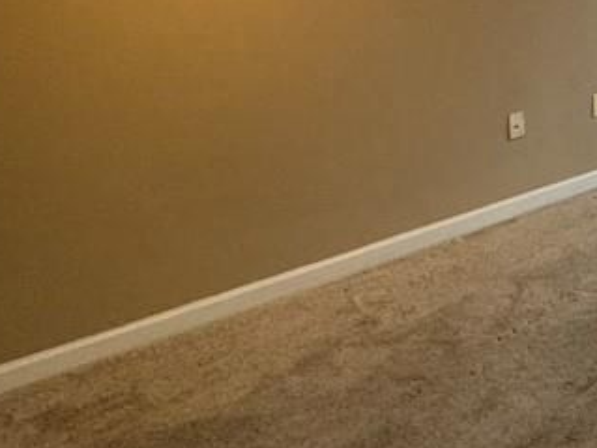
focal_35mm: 45
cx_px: 812
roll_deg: -0.6
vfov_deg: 28.5
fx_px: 776
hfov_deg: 30.8
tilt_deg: -4.7
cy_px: -71
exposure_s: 1/120
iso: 200
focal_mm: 2.22
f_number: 2.2
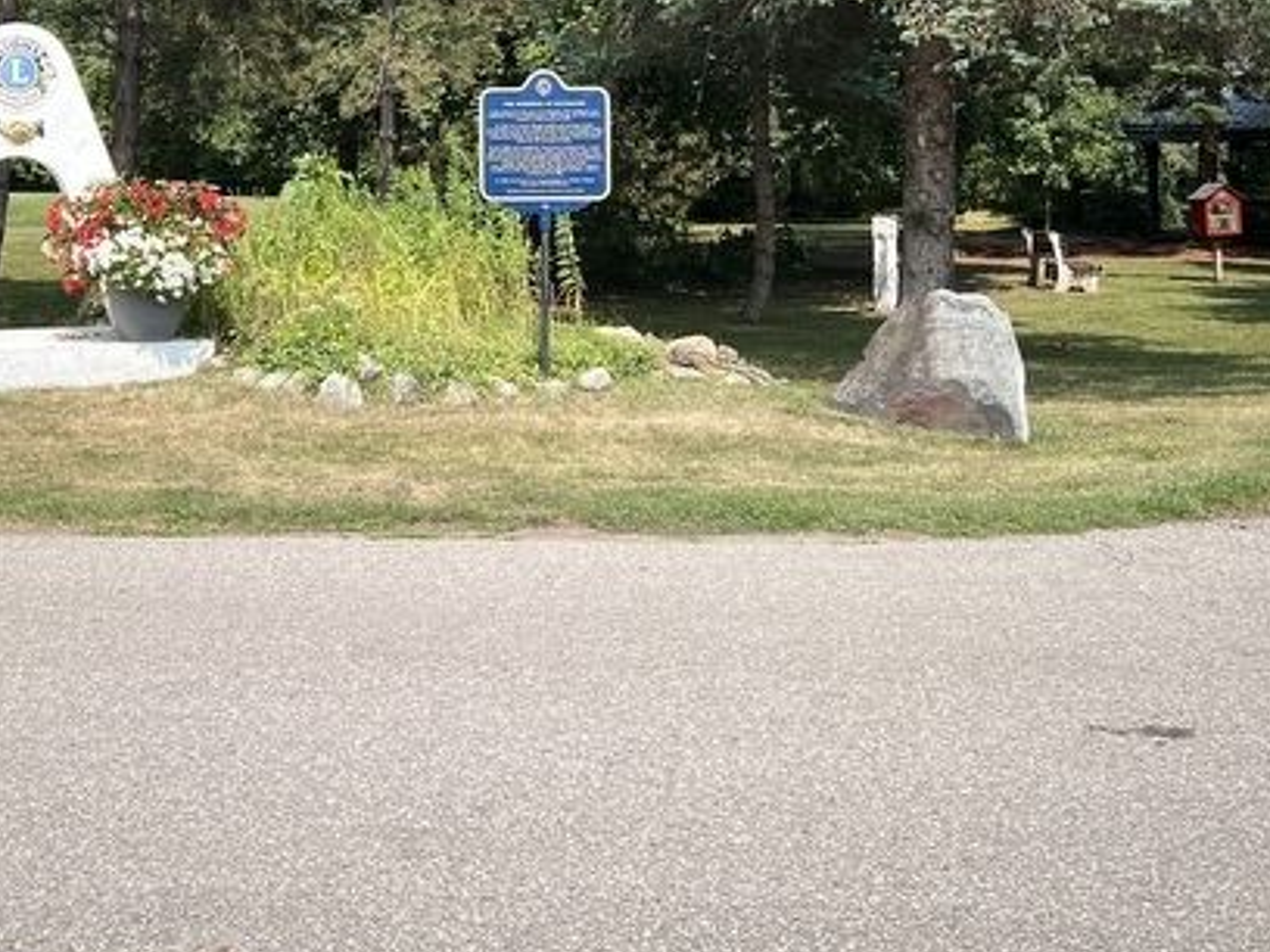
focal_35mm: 51
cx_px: 489
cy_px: 118
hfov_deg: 37.3
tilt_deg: +1.9
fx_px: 1871
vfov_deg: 27.6
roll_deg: -0.6
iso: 50
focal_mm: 5.7
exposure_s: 1/2994
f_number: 1.5
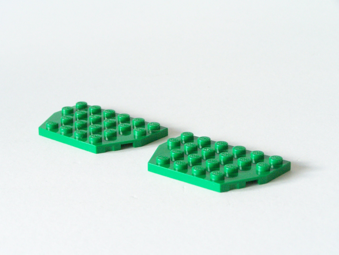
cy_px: 128
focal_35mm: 105
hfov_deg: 18.7
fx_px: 1028
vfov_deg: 14.1
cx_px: 170
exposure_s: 1/30
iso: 400
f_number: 5
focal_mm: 17.5
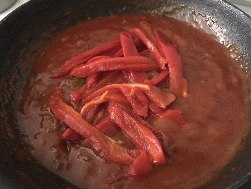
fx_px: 203
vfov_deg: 49.7
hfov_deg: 63.4
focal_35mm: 28
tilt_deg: -52.4
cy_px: 94
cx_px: 126
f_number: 1.8
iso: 250
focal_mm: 3.99
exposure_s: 1/4
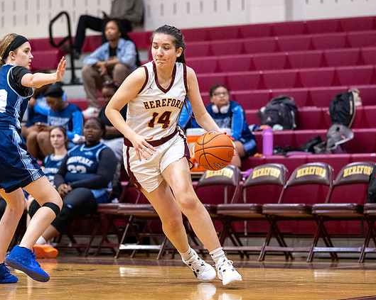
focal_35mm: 162
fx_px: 1802
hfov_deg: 11.9
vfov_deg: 9.5
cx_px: 177
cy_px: 166
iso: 4000
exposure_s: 1/1250
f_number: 1.8
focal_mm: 85
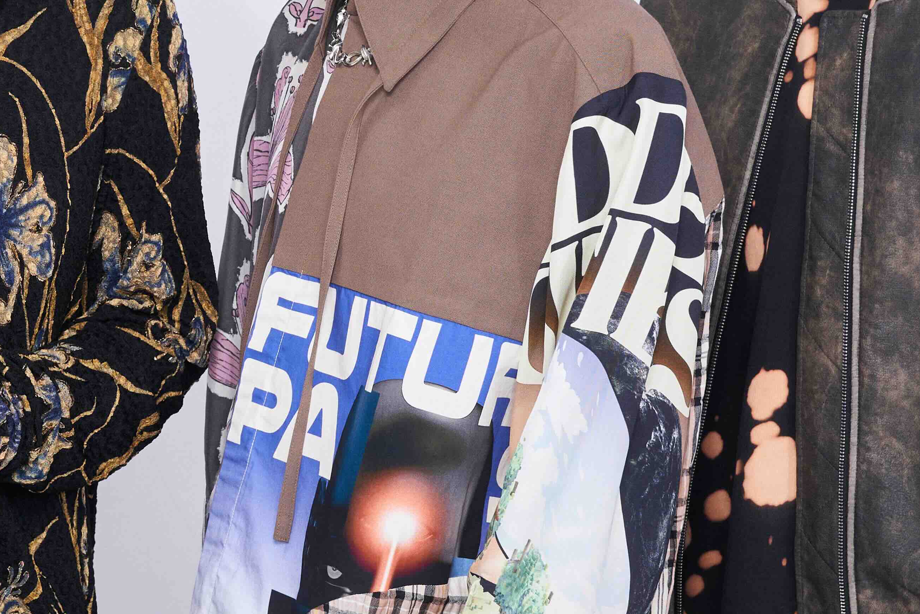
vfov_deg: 8.6
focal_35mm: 159
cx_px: -184
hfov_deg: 12.6
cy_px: 211
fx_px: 4067
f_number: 7.1
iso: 100
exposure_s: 1/200
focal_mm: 44.6
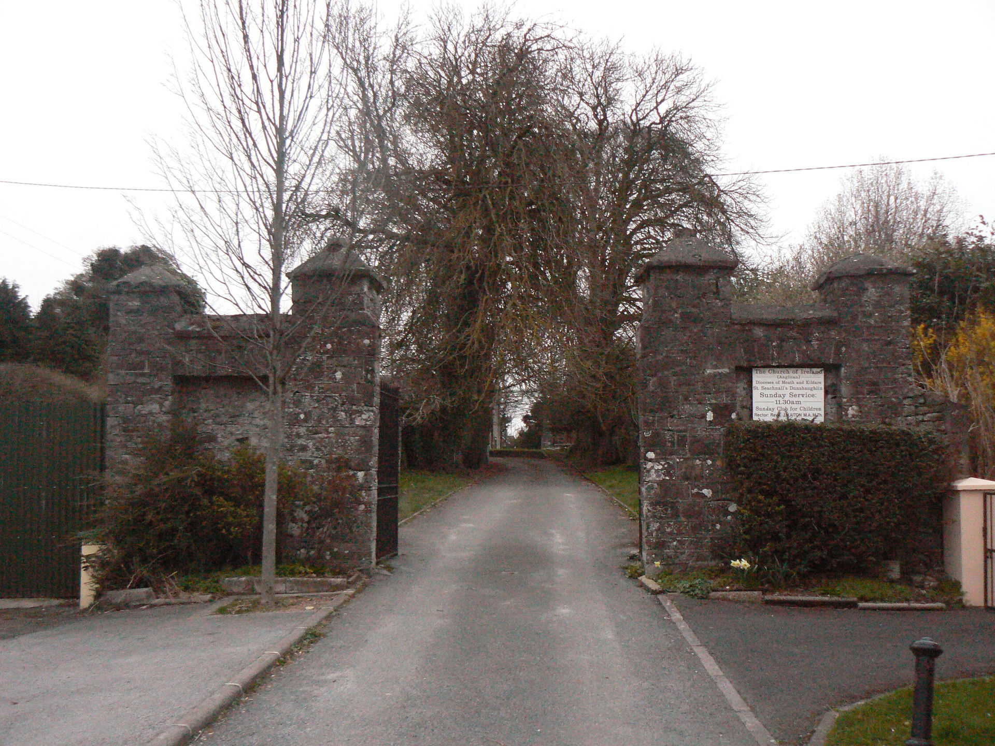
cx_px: 498
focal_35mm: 36
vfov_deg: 39.7
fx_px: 1035
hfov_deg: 51.4
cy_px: 373
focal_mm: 6
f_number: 2.8
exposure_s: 1/25
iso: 400
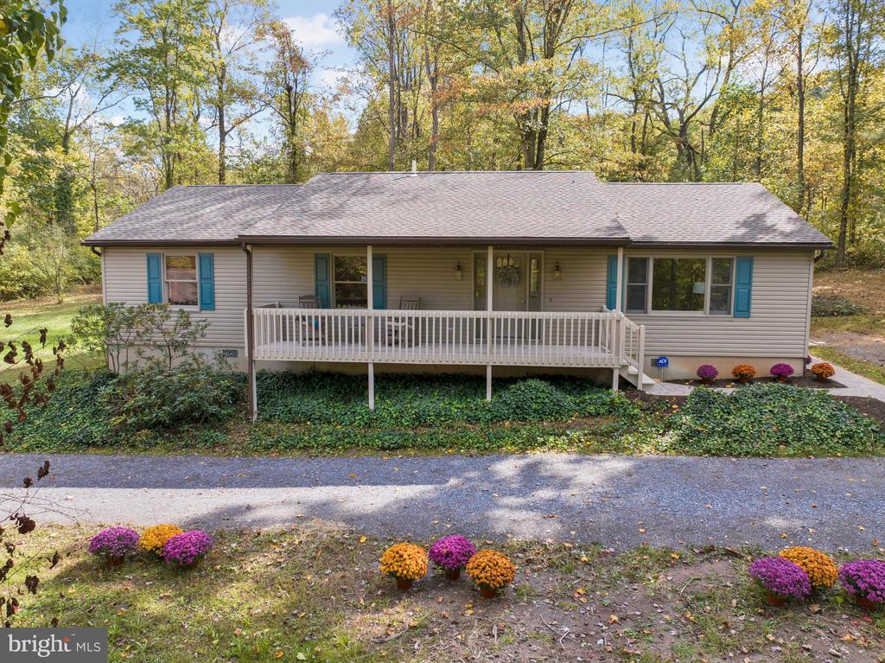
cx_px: 442
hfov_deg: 71.6
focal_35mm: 24
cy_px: 332
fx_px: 613
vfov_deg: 56.8
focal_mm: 12.29
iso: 400
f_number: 2.8
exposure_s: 1/800
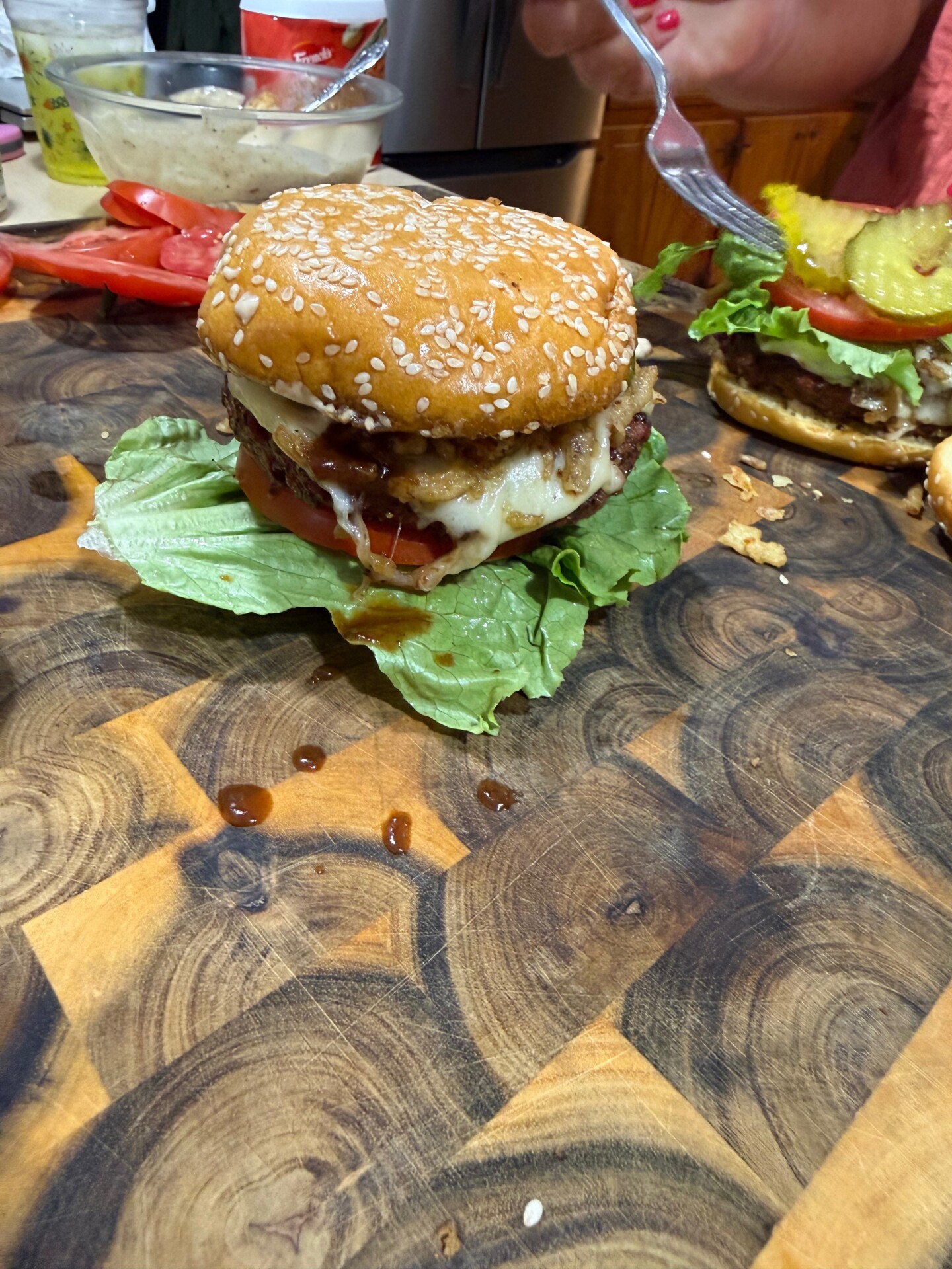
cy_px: 634
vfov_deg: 71.6
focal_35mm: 24
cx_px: 476
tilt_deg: -33.7
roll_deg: -6.8
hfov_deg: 56.8
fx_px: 880
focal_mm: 2.22
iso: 400
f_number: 2.2
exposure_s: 1/60
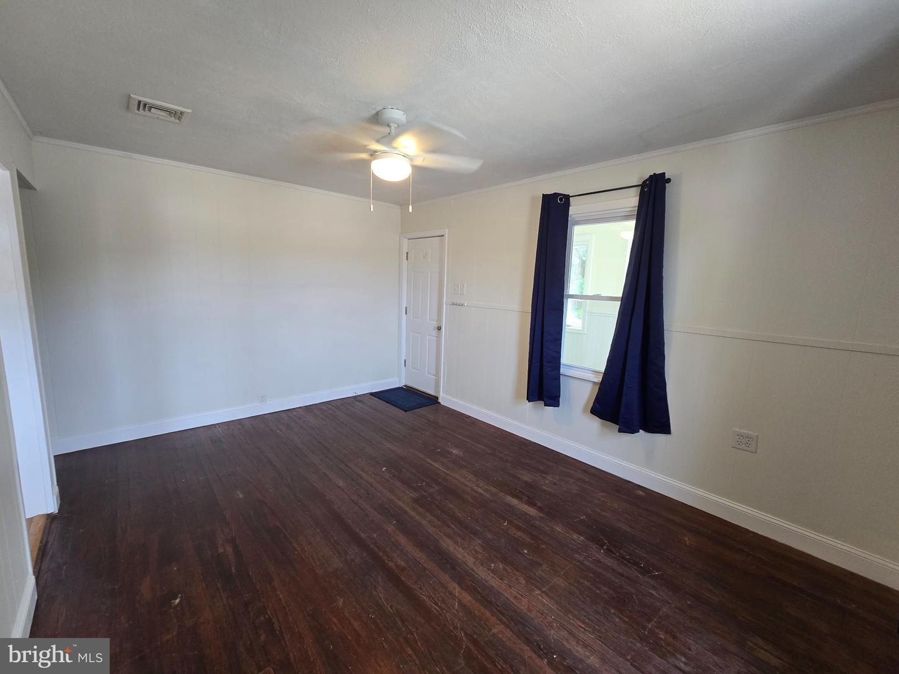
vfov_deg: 89.9
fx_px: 338
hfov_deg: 106.2
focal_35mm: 13
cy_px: 337
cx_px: 450
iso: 200
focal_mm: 2.2
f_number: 2.2
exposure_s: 1/60
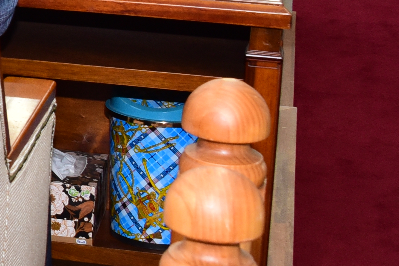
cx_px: -401
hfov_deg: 11.6
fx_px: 1763
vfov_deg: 8.5
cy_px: -82
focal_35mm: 159
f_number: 10
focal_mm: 35
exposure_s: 1/30
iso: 1000
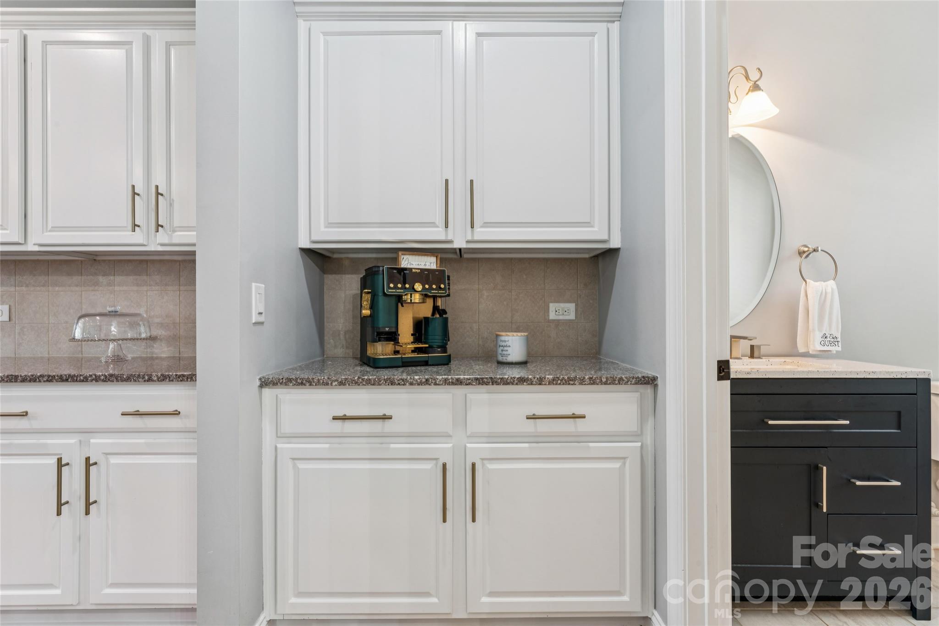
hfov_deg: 95.0
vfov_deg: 72.0
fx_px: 430
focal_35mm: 16
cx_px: 470
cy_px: 313
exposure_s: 1/2.5
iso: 200
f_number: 13
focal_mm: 16.5
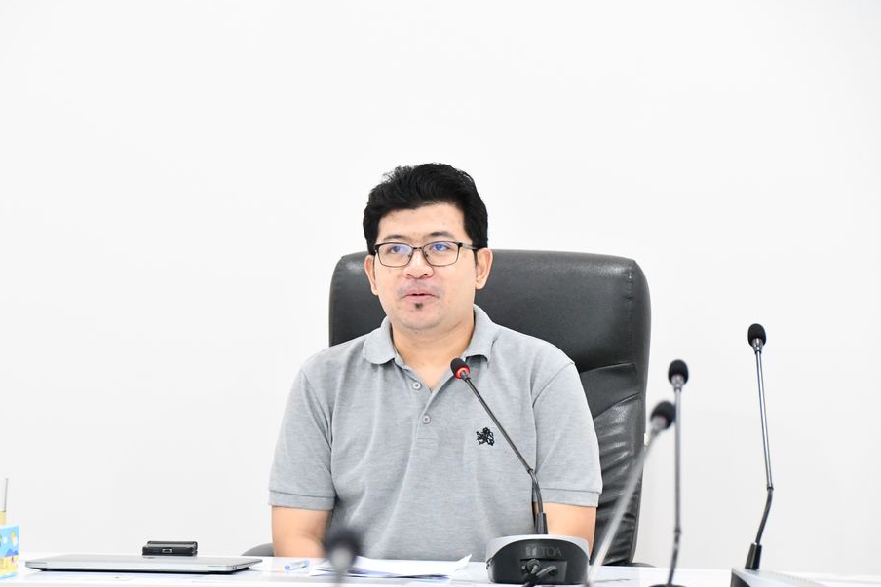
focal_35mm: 153
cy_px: 322
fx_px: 3745
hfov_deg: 13.4
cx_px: 402
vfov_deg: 9.0
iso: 9000
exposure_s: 1/125
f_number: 5.3
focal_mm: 90
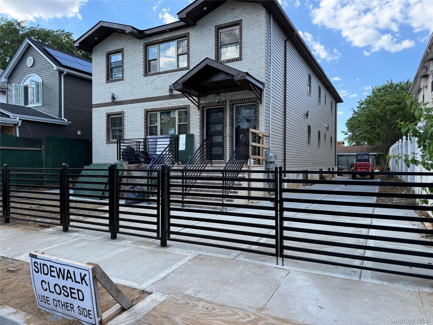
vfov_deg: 56.8
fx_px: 300
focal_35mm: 24
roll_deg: +0.0
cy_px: 162
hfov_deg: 71.6
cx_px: 216
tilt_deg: +1.9
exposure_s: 1/1585
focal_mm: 6.76
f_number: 1.78
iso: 100
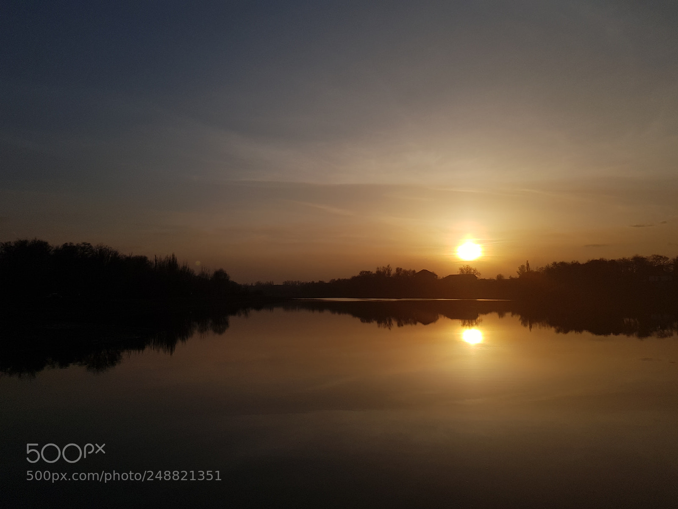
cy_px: 254
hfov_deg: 67.3
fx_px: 509
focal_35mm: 26
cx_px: 339
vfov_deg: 53.1
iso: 40
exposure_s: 1/7120
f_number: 1.7
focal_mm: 4.2
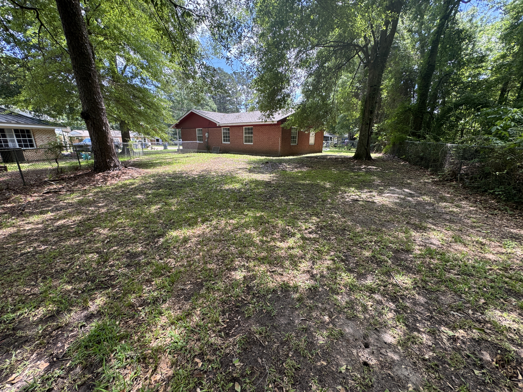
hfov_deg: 102.1
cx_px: 262
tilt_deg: -16.1
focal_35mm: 14
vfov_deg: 85.7
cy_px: 196
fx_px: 212
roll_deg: -1.3
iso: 40
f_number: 2.2
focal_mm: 2.22
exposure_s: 1/177
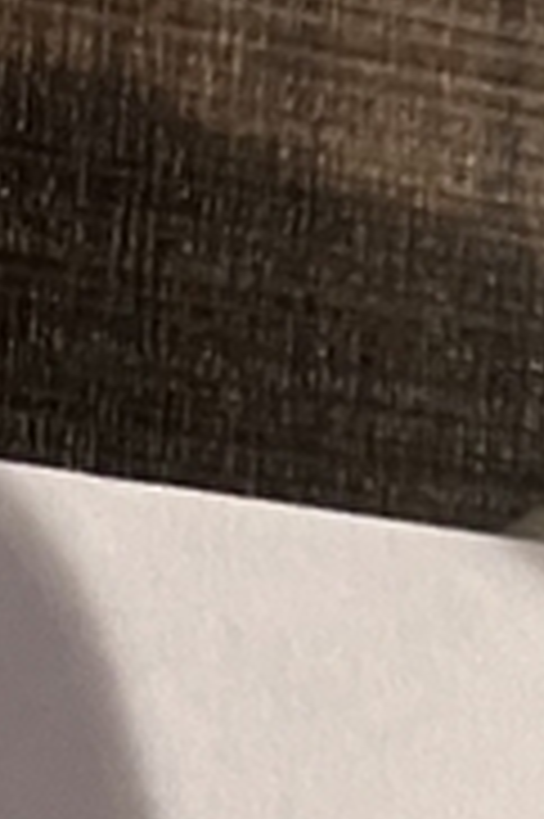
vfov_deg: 9.5
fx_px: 4360
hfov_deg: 6.3
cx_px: 1861
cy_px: 1994
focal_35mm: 192
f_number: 1.8
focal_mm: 3.99
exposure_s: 1/50
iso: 100
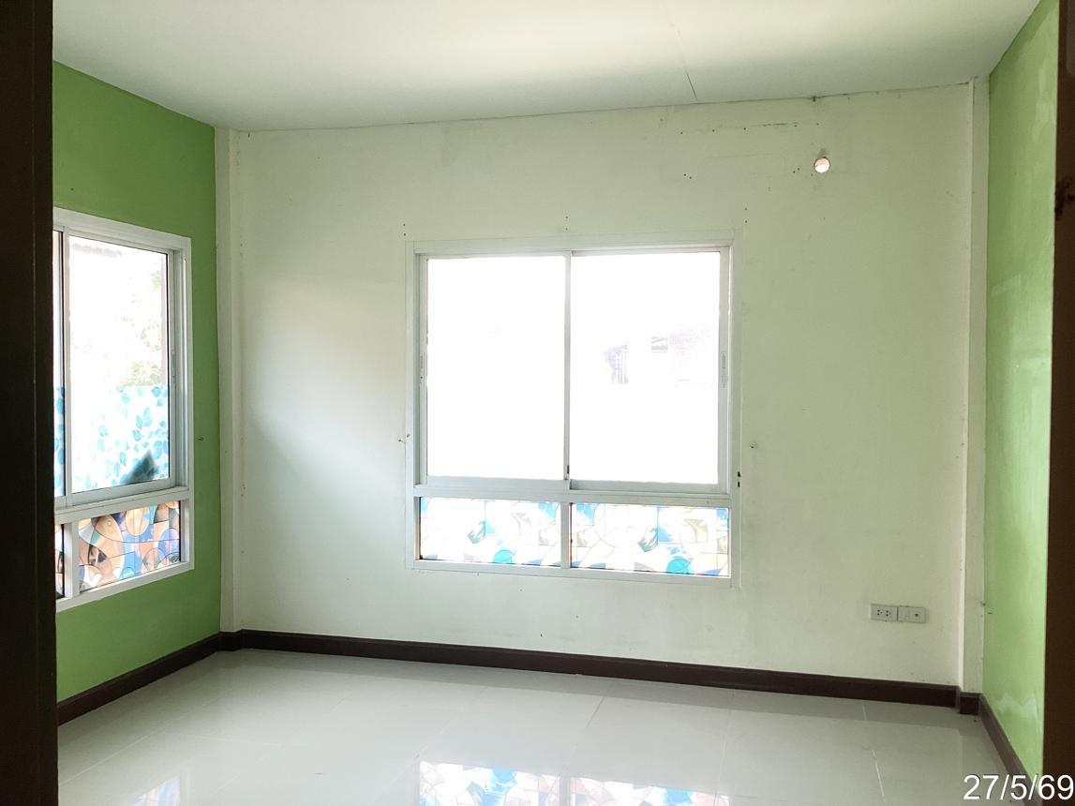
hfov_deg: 58.4
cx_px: 538
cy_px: 403
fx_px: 963
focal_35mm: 31
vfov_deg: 45.4
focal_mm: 3.3
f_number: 2.4
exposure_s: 1/50
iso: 50
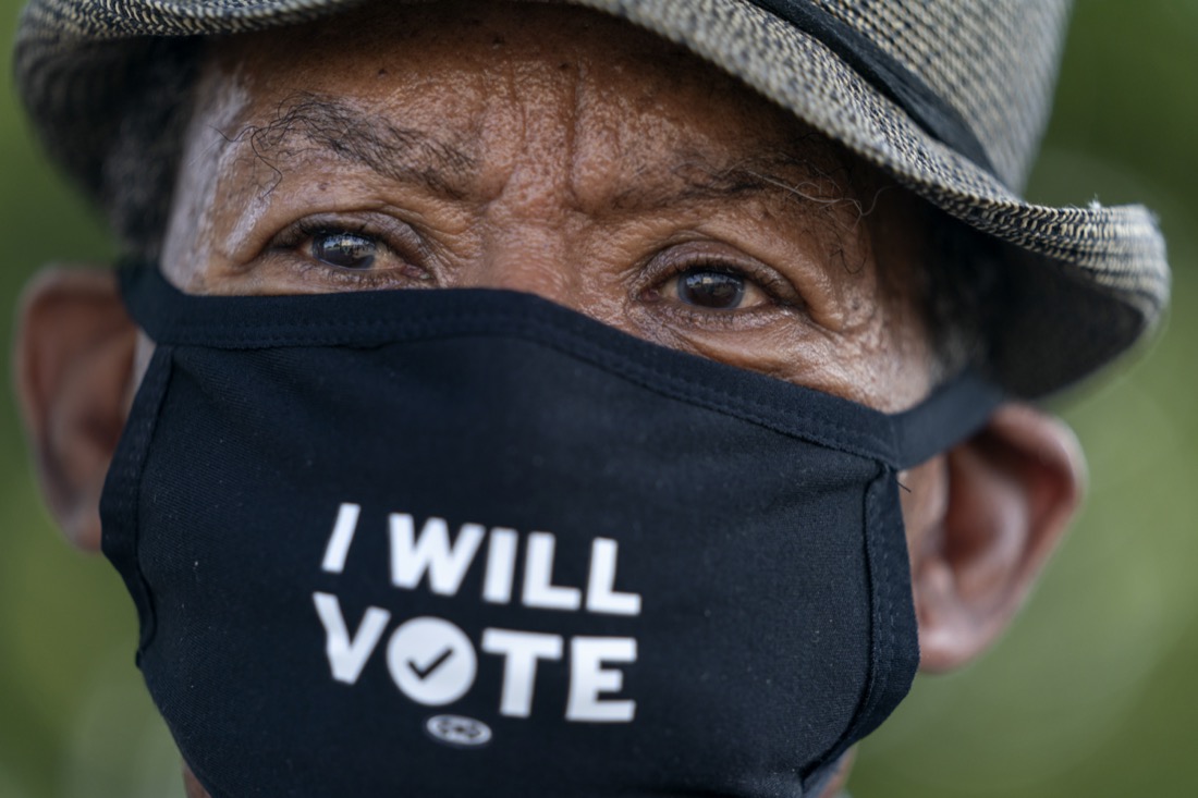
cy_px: 399
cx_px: 599
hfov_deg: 10.3
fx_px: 6654
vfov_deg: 6.9
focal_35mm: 200
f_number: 2.8
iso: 250
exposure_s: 1/640
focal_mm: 200
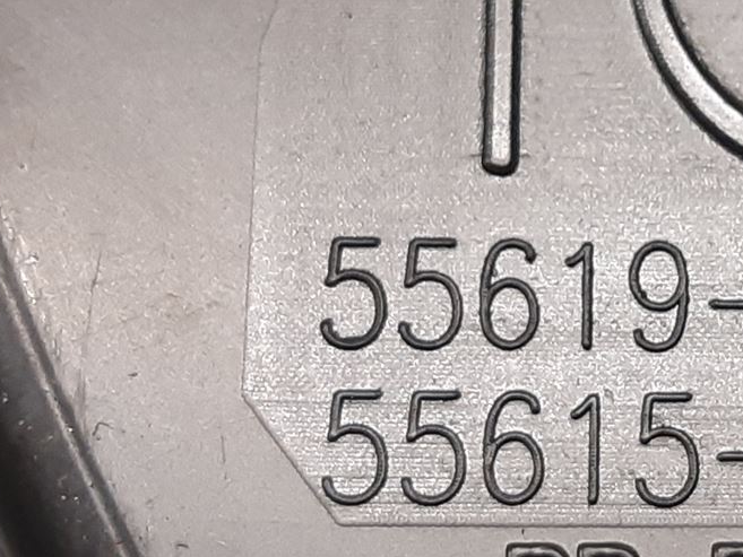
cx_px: 850
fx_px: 1739
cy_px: 324
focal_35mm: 81
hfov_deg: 22.5
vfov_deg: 18.2
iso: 160
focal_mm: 3.93
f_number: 1.7
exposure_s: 1/50
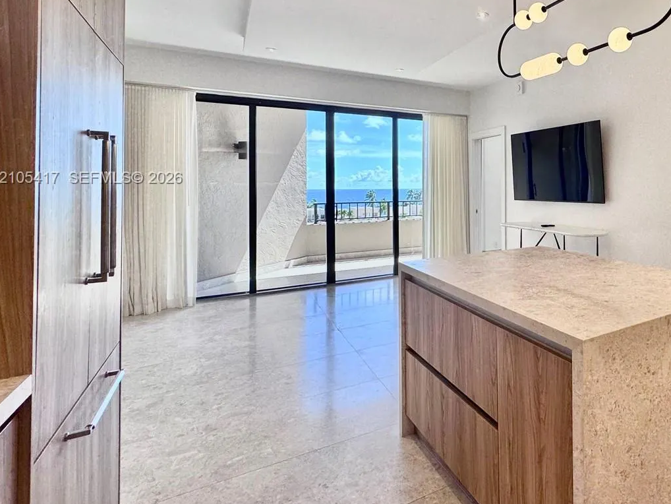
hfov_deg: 71.1
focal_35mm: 22
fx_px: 427
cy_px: 179
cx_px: 504
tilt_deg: +0.7
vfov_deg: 60.0
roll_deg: +0.1
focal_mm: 2.22
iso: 40
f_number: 2.2
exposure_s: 1/180
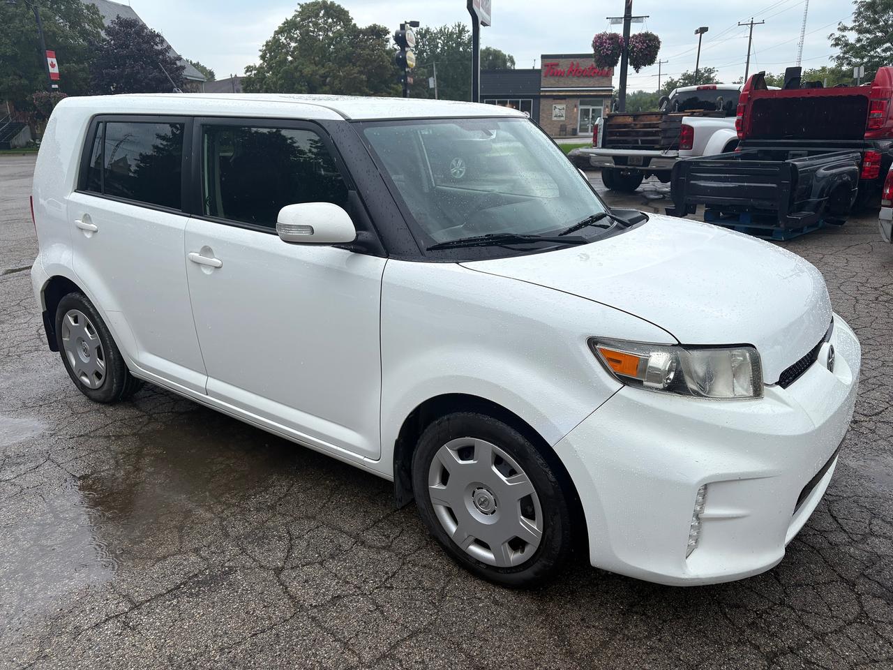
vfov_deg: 53.1
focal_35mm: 26
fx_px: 671
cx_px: 446
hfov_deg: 67.3
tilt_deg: -17.5
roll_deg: +0.9
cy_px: 335
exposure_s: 1/933
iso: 50
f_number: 1.6
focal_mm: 5.96
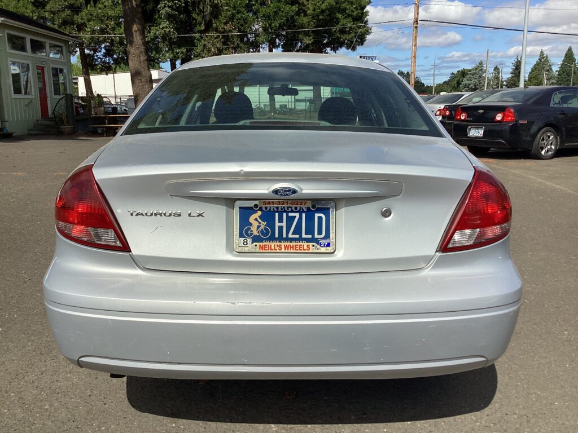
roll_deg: +0.4
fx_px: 518
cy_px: 216
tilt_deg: -13.4
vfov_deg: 45.4
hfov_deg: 58.4
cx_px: 289
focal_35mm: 31
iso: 25
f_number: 2.4
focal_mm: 3.3
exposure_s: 1/3021
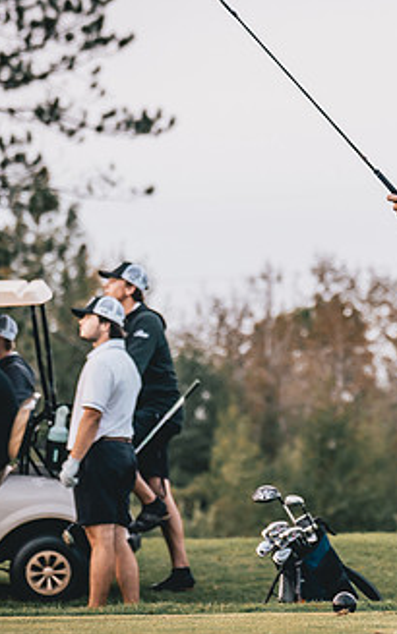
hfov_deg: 5.6
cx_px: 476
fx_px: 4051
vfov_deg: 9.0
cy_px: 291
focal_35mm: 234
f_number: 2.8
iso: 500
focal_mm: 87
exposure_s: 1/1250
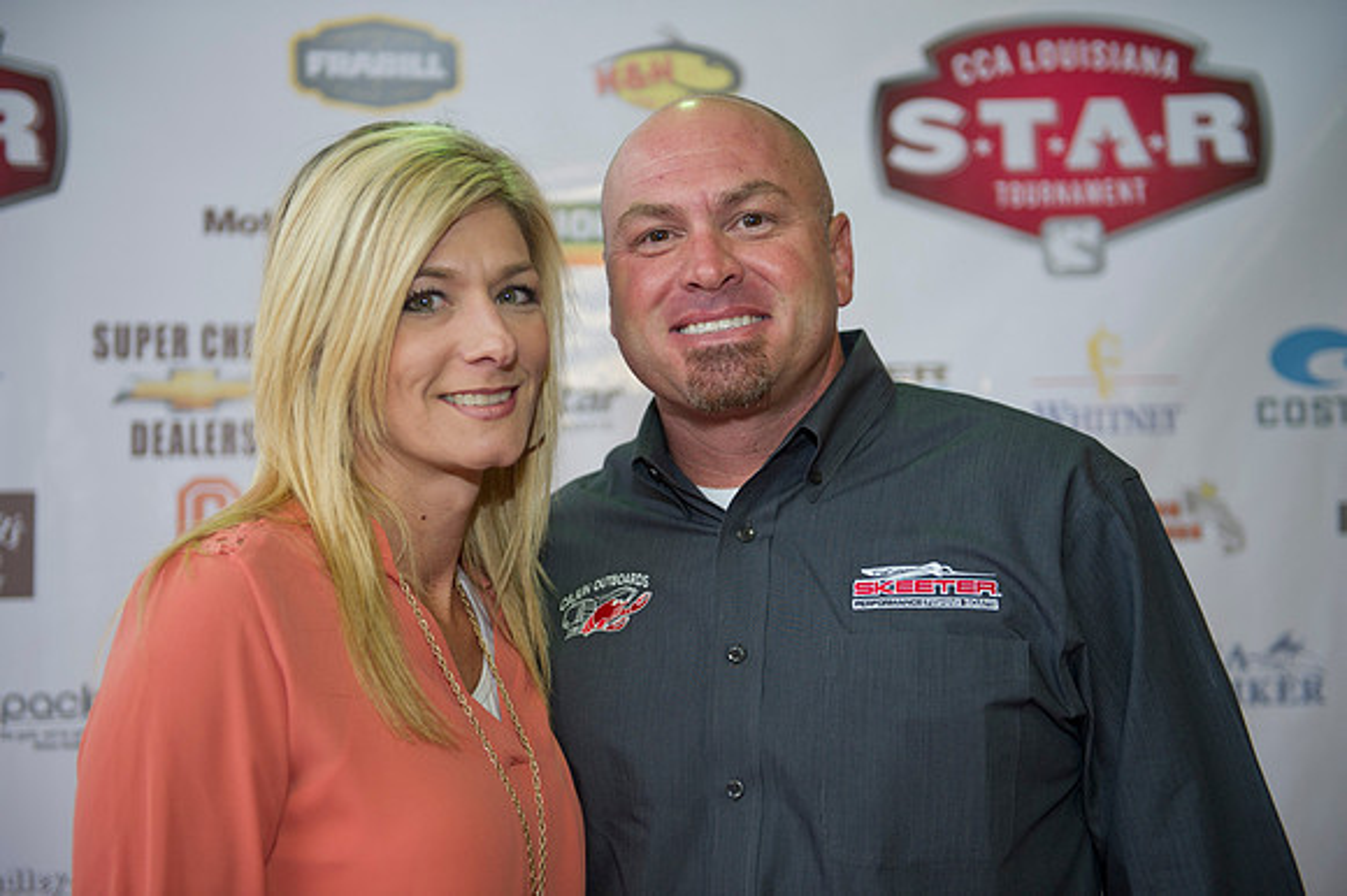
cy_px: 448
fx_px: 1944
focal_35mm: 52
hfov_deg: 38.2
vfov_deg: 26.0
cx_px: 674
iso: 640
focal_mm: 52
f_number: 2.8
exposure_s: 1/100
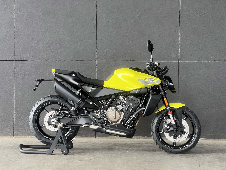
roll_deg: -1.0
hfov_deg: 25.3
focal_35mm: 77
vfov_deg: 19.1
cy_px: 85
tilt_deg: -2.1
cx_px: 113
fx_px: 503
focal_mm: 9
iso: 50
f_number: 2.8
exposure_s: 1/99
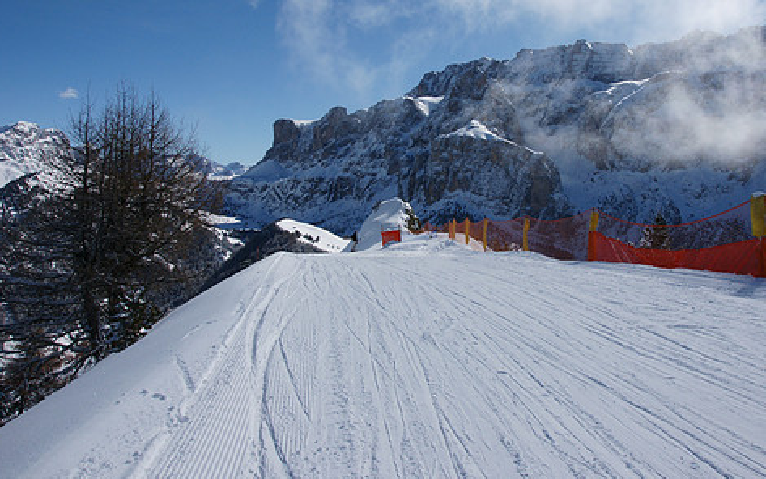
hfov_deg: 62.6
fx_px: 627
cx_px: 432
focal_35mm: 30
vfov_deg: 41.5
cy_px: 171
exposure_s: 1/1000
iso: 200
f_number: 10
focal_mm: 16
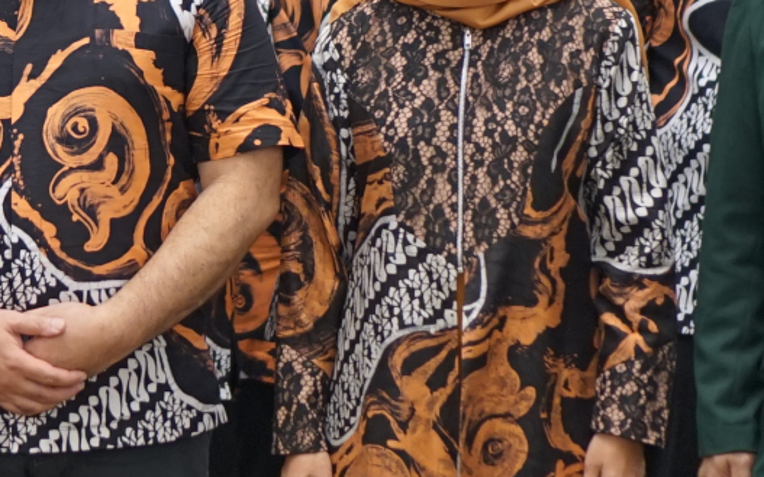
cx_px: 35
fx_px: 3767
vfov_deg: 7.2
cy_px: 97
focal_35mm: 181
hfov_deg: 11.5
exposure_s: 1/60
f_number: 1.8
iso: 640
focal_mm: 35
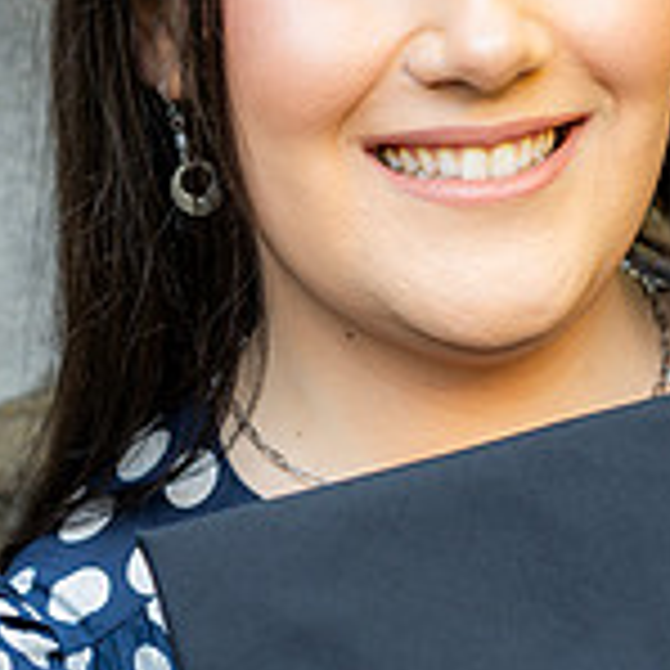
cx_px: 580
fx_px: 3810
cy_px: 463
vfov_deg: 10.0
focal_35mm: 174
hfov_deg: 10.0
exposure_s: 1/80
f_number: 4
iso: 500
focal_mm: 68
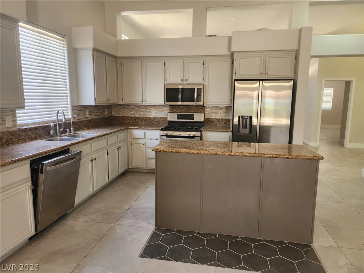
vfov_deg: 58.9
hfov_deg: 73.9
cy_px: 136
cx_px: 182
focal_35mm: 23
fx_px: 242
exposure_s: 1/120
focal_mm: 6.4
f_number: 1.8
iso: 250
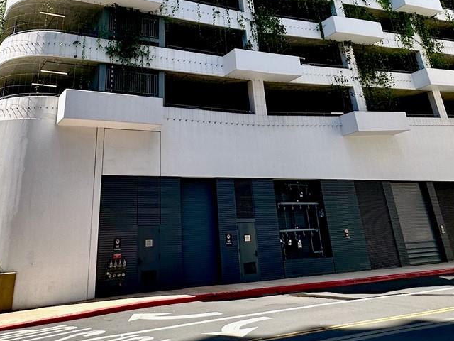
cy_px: -27
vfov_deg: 35.3
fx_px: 459
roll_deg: +2.7
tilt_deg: +31.1
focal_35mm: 35
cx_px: 195
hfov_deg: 52.4
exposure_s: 1/988
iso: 40
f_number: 2.2
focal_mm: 2.22
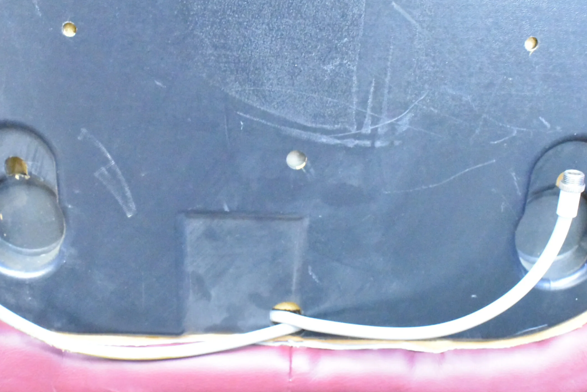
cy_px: 212
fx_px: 744
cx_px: 267
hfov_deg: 43.0
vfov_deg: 29.5
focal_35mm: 46
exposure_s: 1/25
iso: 25600
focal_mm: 25
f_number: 8
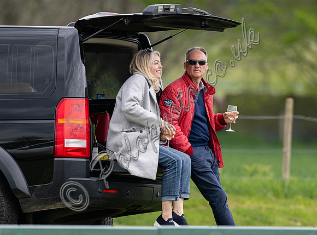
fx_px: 9880
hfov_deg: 1.8
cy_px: 202
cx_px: 189
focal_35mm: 1084
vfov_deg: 1.4
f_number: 4
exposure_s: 1/800
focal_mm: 500
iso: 400
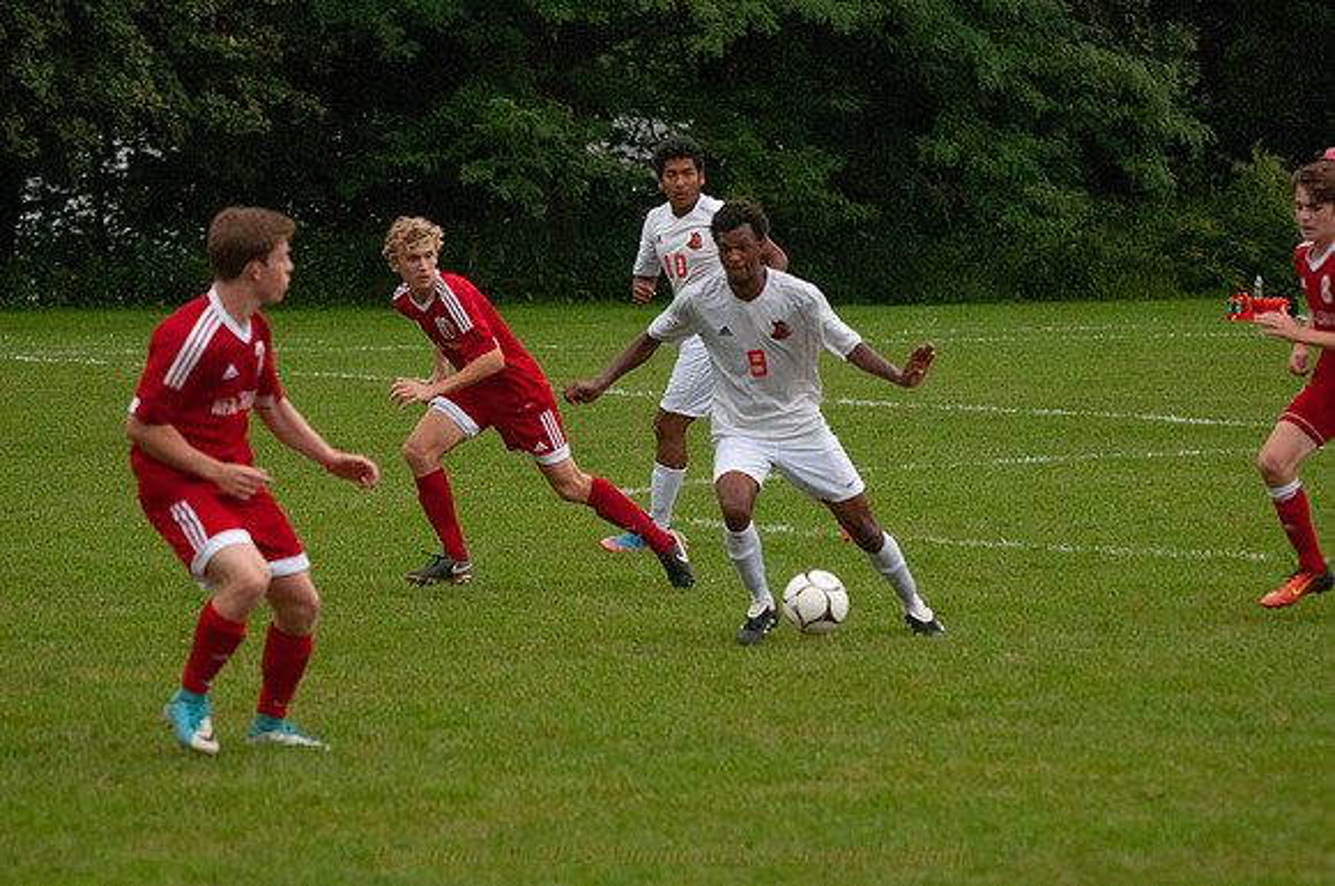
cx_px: 668
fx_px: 9165
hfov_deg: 8.3
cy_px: 443
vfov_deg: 5.5
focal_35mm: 248
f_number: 5.6
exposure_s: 1/800
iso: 1600
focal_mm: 165
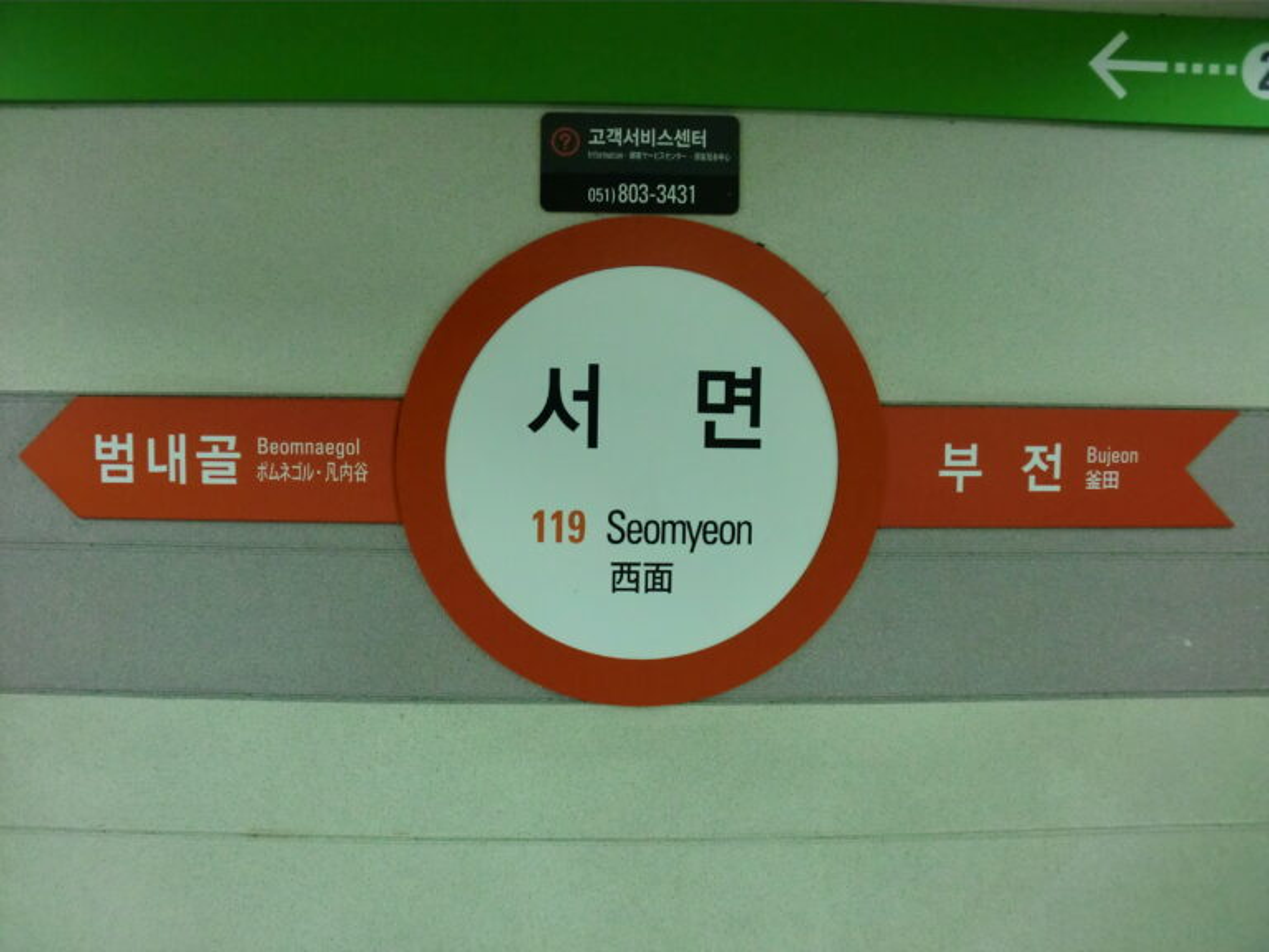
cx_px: 634
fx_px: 1283
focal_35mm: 35
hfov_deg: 52.6
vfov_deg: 40.7
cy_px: 476
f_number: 3.1
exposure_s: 1/60
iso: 400
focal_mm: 6.3
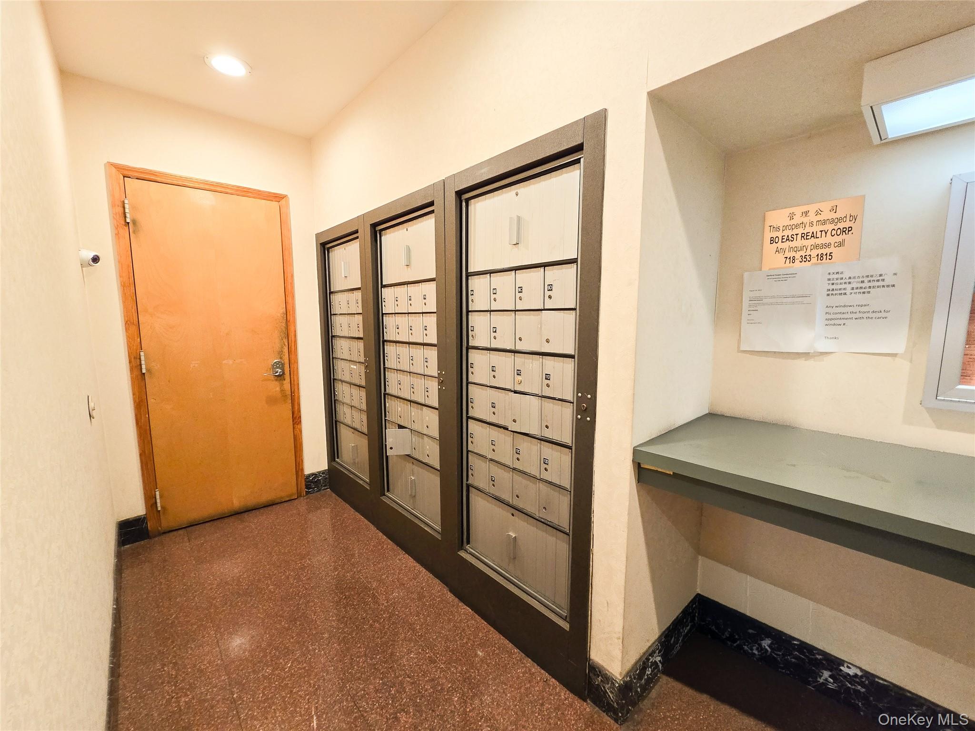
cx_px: 488
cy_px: 366
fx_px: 366
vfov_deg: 89.9
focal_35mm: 13
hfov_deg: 106.2
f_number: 2.2
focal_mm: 2.2
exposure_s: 1/60
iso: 320
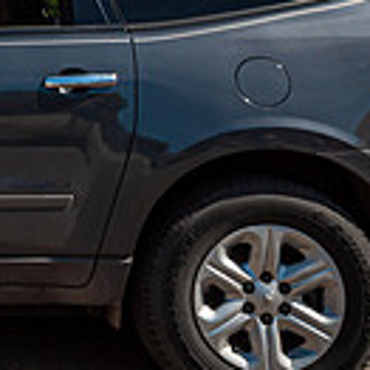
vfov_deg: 19.0
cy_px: 44
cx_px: -243
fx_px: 1088
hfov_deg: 16.8
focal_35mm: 90
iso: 200
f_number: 10
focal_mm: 16
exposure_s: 1/400
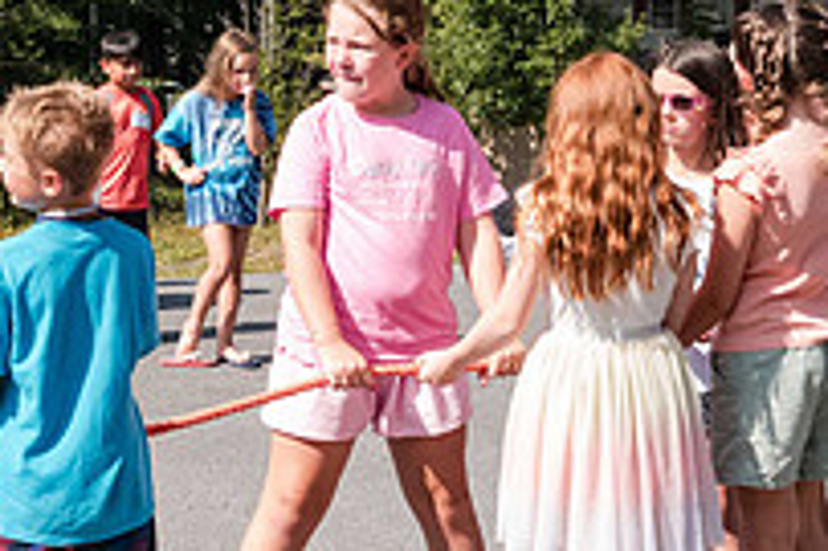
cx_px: 78
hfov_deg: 19.1
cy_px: 112
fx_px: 2413
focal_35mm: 105
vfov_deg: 13.0
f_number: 16
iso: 6400
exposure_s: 1/2500
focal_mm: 35
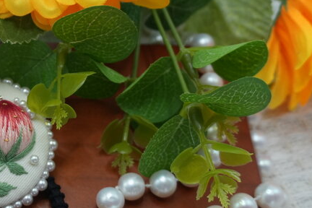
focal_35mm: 80
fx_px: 693
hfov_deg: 24.3
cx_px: 8
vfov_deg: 17.0
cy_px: 61
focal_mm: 24
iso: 640
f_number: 4.5
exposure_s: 1/160
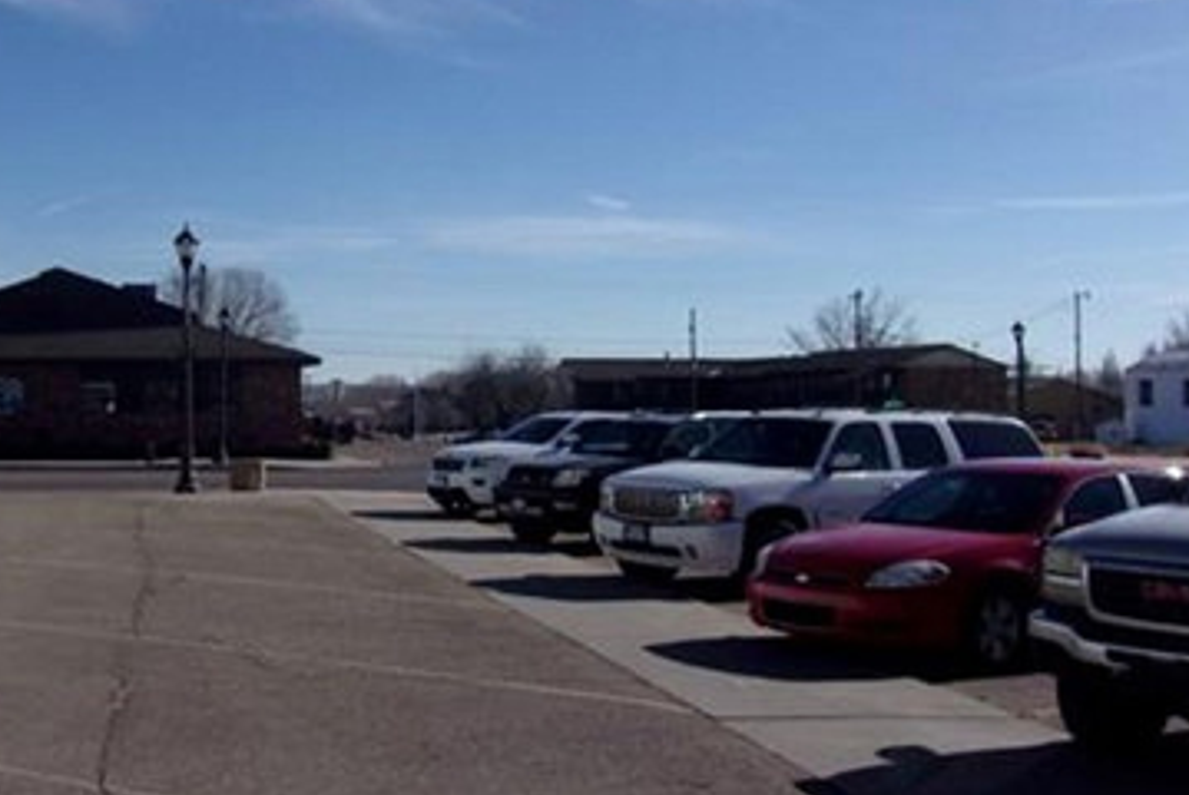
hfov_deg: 39.0
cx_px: 371
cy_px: 321
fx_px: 1653
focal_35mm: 50
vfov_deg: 27.0
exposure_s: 1/480
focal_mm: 4.9
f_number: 10.4
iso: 200
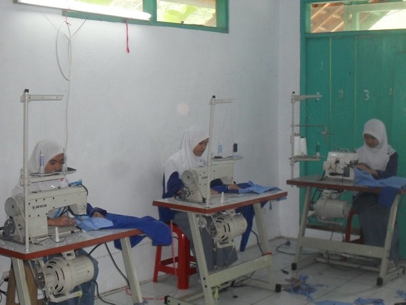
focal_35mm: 57
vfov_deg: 25.7
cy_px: 152
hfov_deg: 33.8
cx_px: 203
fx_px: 669
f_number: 4.3
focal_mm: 10.1
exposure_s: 1/60
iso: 240
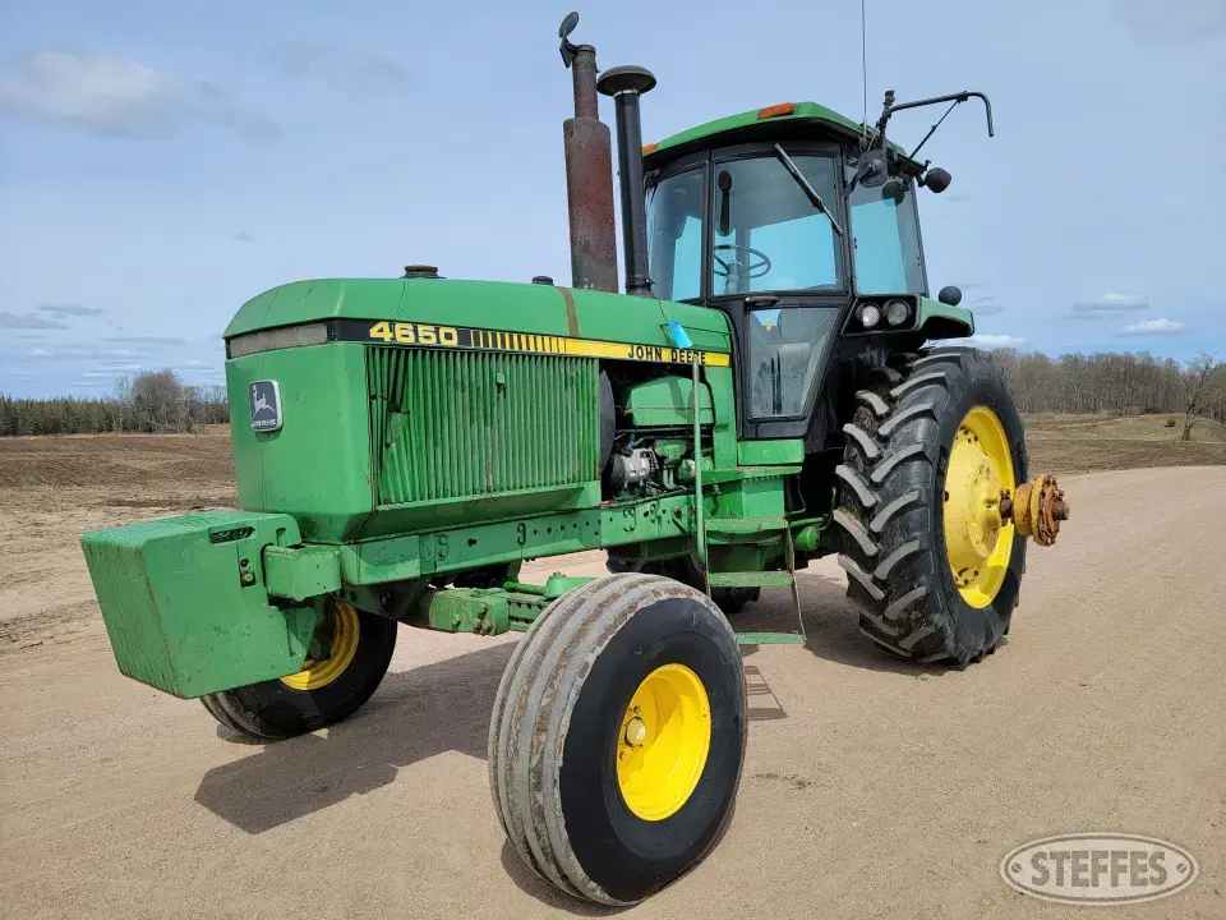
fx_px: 850
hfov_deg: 71.6
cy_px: 460
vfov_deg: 56.8
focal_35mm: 24
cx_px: 613
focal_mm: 6.7
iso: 16
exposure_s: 1/1087
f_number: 1.8
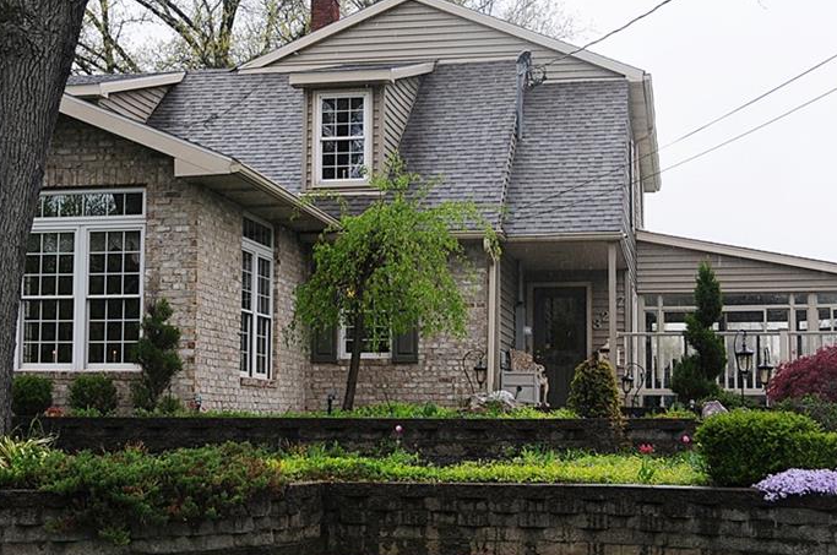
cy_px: 255
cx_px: 398
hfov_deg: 33.1
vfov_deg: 22.3
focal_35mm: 61
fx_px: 1410
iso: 200
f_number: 4
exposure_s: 1/320
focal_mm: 27
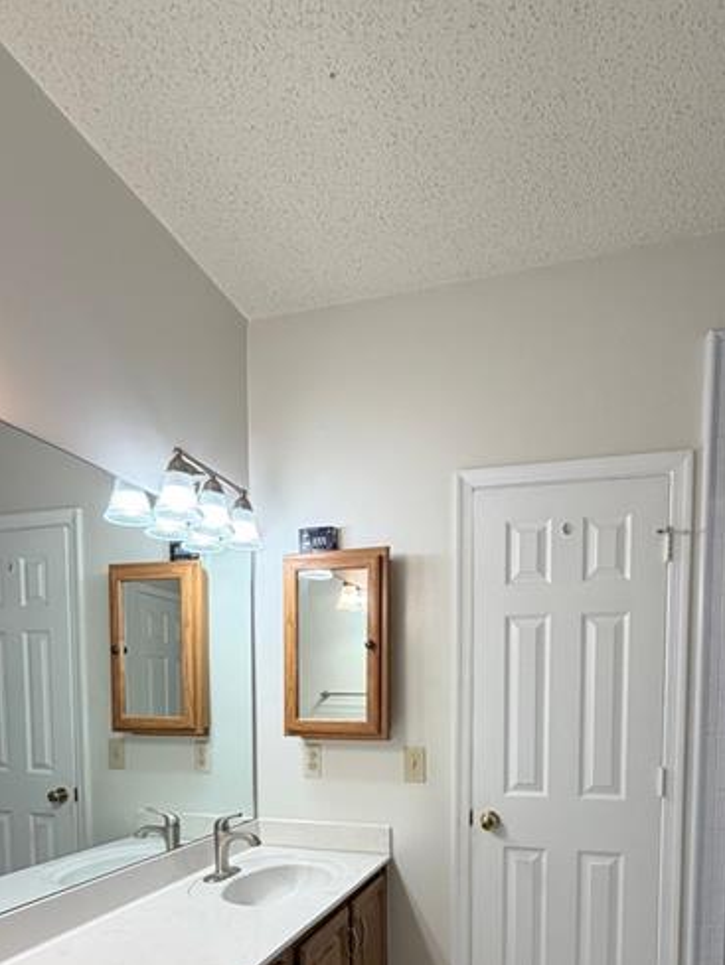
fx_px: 614
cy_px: 738
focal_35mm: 22
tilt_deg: -3.9
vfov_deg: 70.6
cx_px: 409
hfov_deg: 60.9
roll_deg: -0.6
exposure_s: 1/120
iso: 160
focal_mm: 2.22
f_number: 2.2
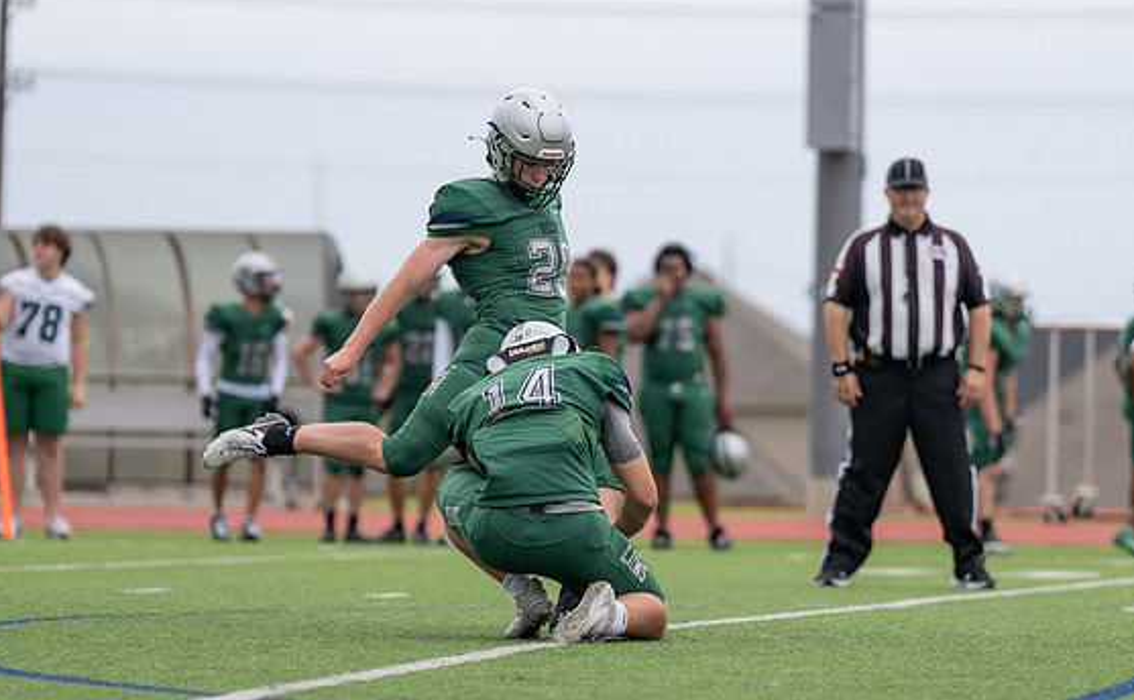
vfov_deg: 4.7
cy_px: 372
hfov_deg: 7.6
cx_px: 650
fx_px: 8502
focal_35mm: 276
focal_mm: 163
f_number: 2.8
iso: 250
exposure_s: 1/1250
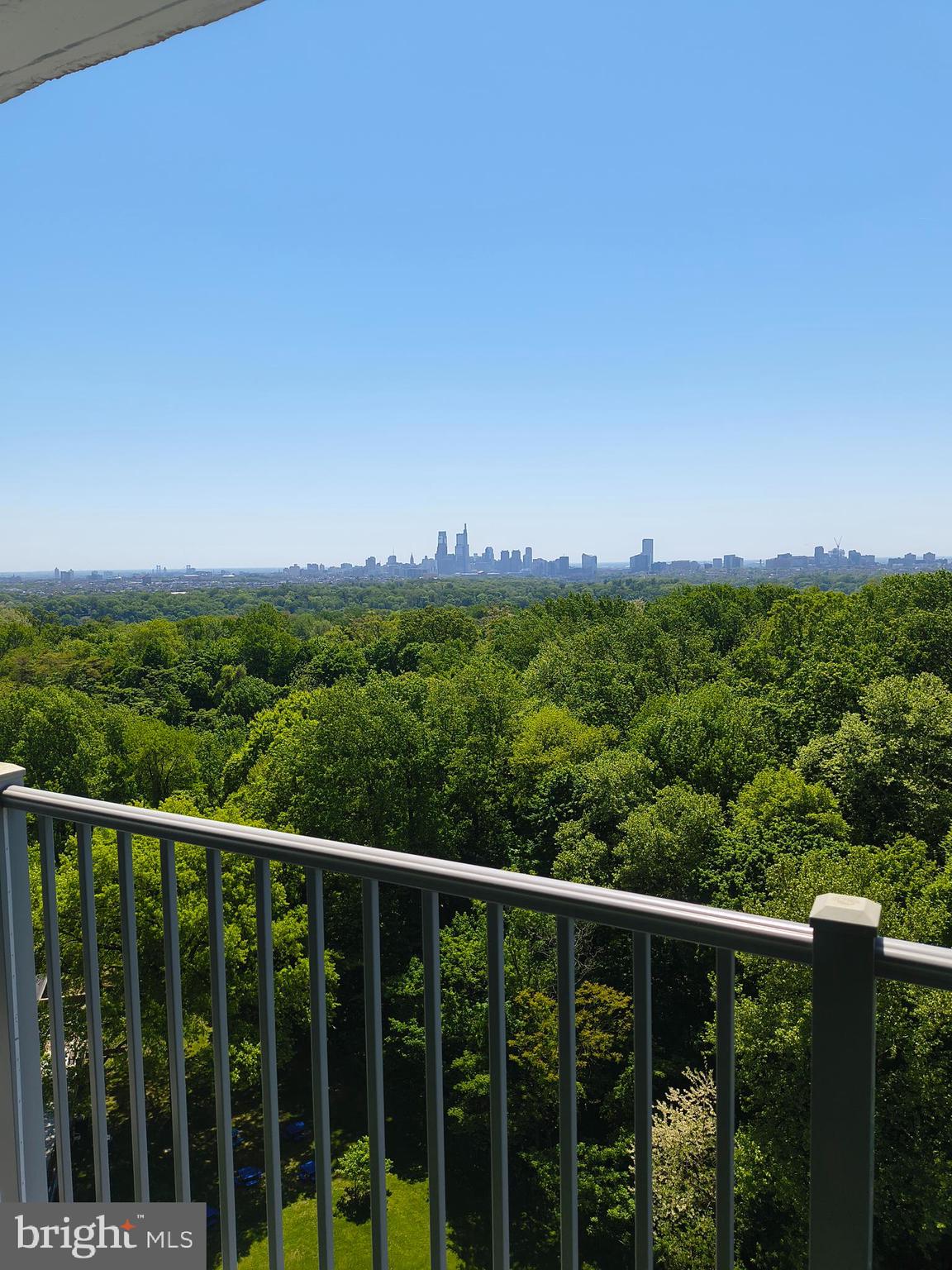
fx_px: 917
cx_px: 476
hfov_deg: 54.9
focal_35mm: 25
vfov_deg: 69.4
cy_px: 635
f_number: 1.7
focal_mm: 4.68
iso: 100
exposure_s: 1/1457
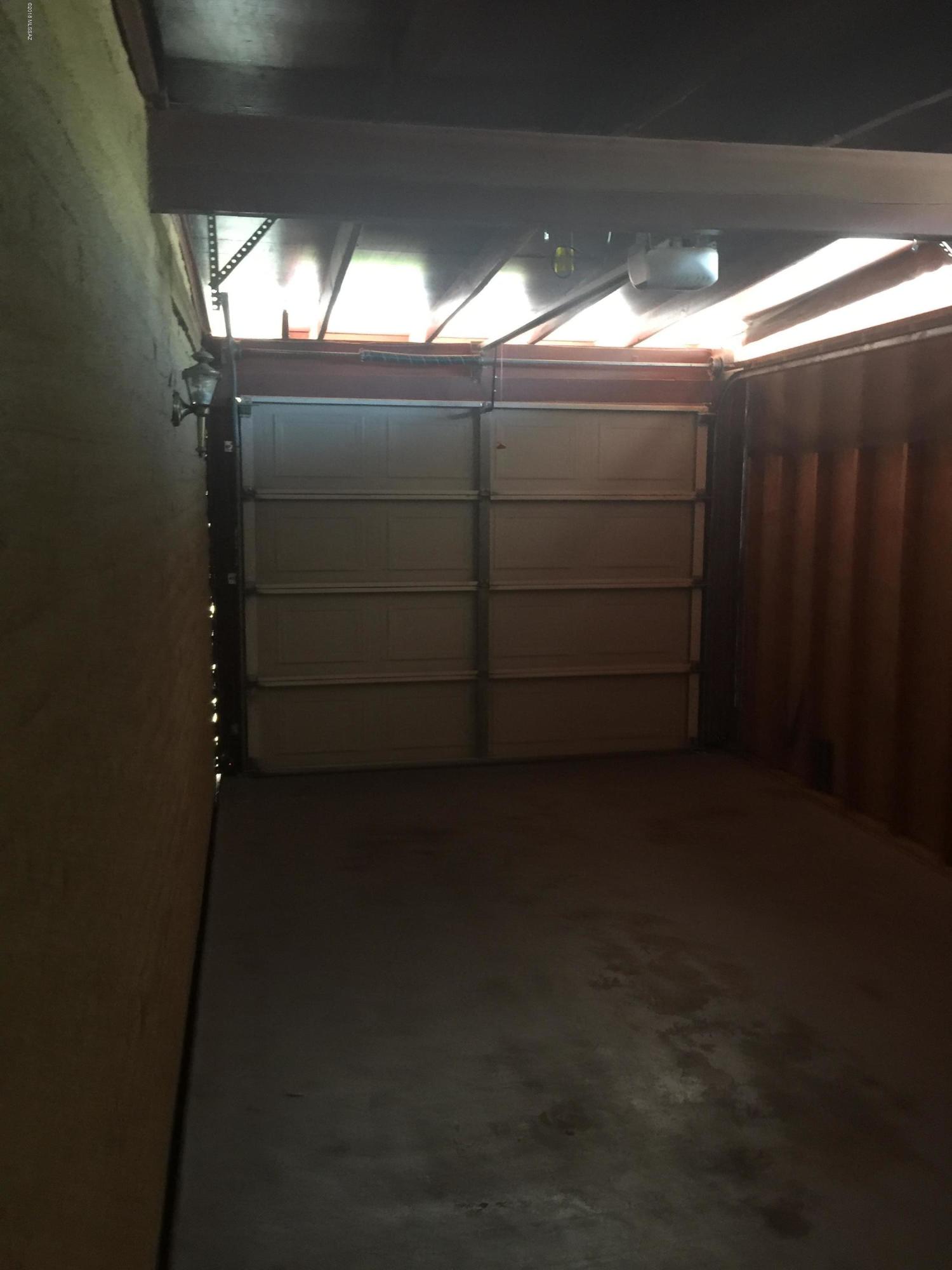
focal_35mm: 29
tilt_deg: -9.5
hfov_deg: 48.2
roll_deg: -3.3
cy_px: 635
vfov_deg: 61.7
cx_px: 476
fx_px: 1063
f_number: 2.2
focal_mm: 4.15
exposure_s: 1/4
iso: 64
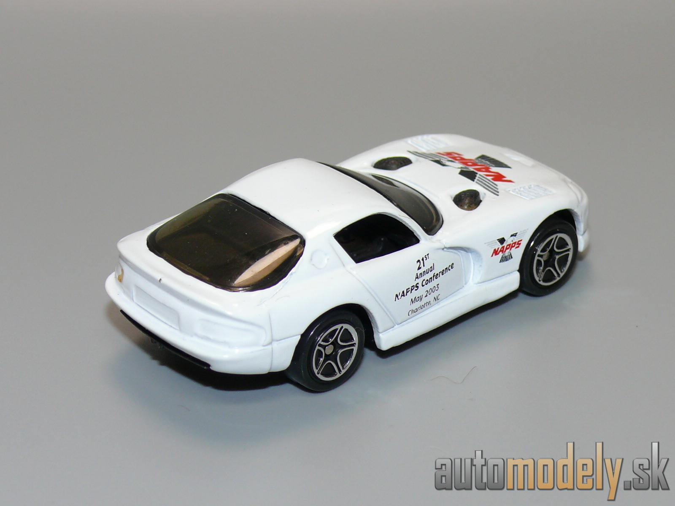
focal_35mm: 102
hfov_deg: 19.3
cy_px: 253
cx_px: 338
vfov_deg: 14.5
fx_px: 1989
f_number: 4
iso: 100
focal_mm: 13.3
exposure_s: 1/30
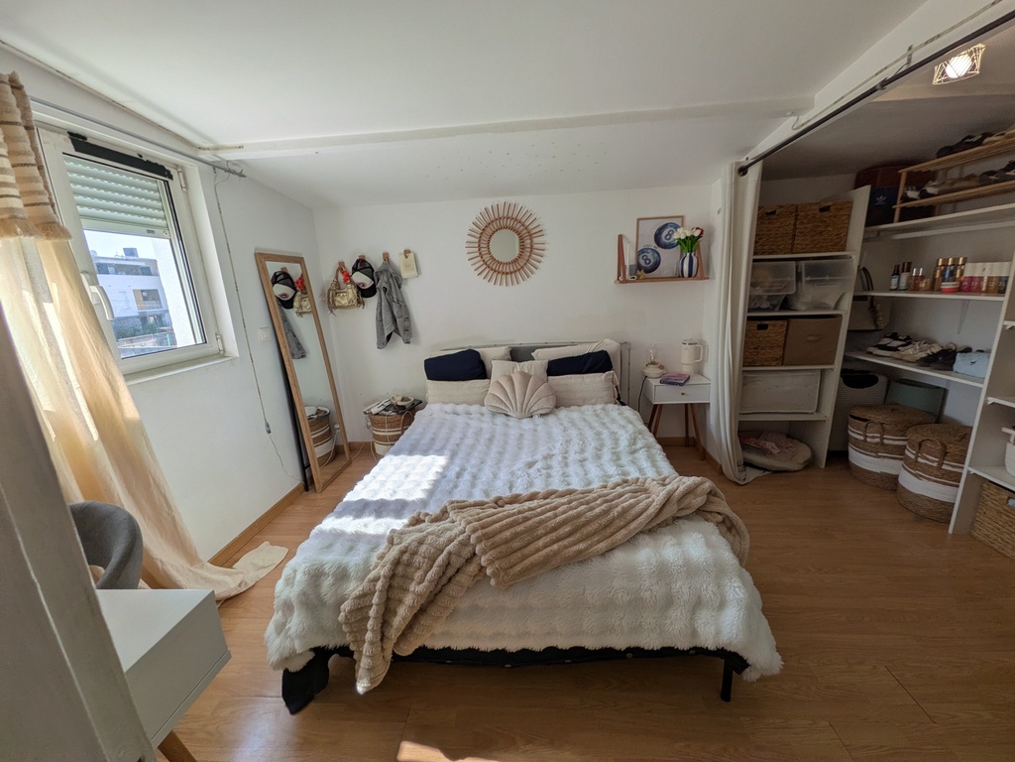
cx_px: 508
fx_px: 411
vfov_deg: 85.7
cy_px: 381
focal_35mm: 14
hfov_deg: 102.1
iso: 43
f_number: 2.2
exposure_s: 1/796
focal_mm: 1.85
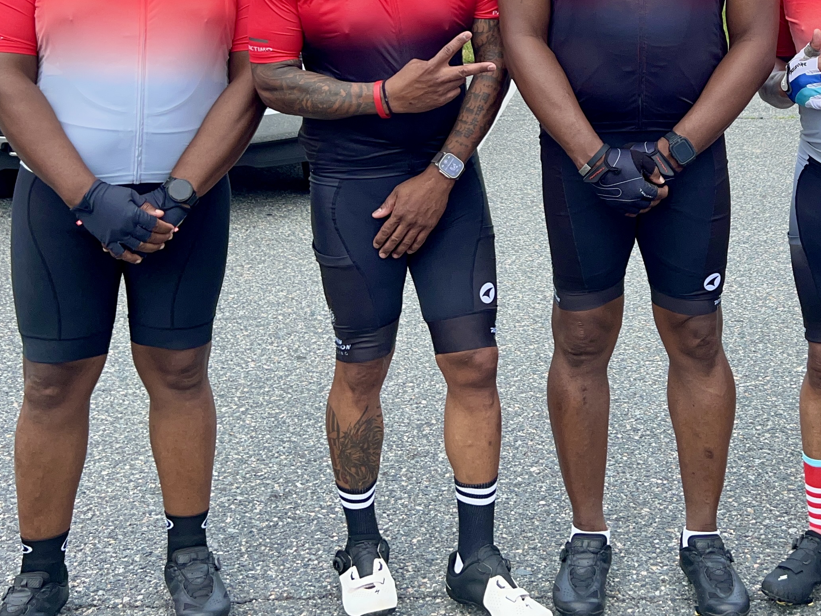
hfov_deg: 36.8
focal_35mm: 51
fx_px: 1210
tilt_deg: -5.4
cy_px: 34
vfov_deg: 27.3
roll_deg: -0.3
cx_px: 587
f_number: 1.5
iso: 50
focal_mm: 5.7
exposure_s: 1/1779
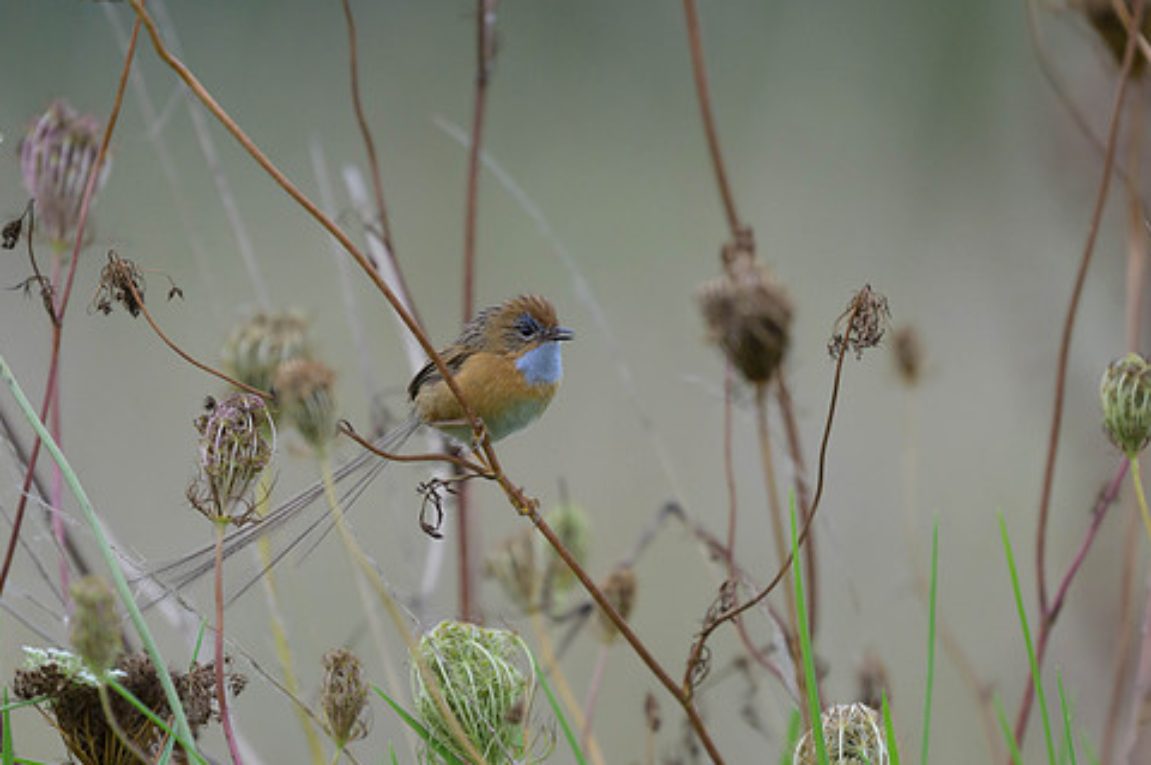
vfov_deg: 1.4
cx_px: 573
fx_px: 32450
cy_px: 432
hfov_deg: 2.0
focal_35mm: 1016
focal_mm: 560
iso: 1600
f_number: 4
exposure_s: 1/2500
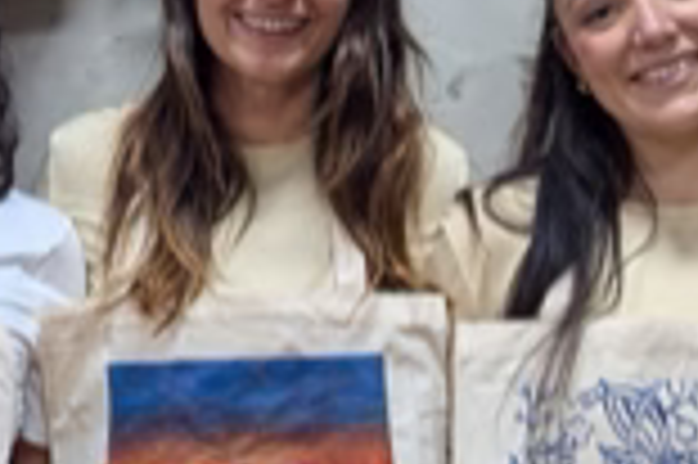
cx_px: 14
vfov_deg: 11.8
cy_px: 284
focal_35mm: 116
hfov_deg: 17.3
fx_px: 2247
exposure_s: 1/23.5
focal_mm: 6.81
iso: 50
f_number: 1.85
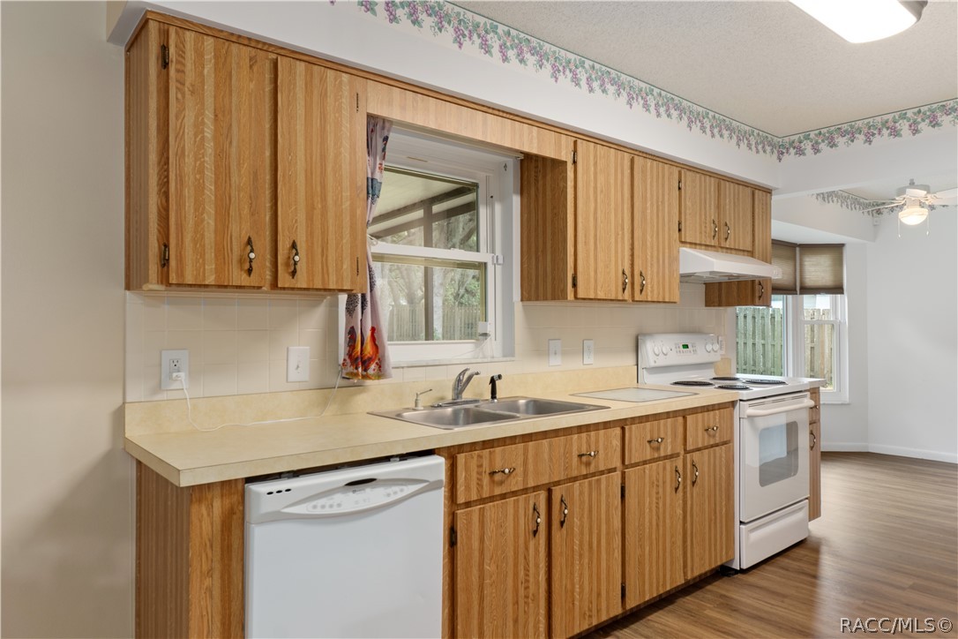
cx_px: 479
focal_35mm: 22
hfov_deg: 77.3
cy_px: 320
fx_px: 599
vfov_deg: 56.1
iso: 320
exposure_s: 1/2.5
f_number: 8
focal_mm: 15
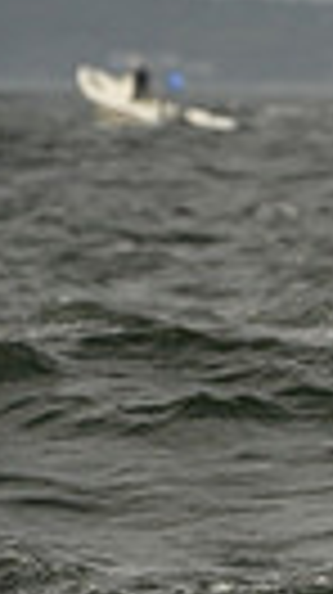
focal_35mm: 1517
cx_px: 1242
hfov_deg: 0.8
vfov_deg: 1.4
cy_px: 358
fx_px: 23874
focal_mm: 330
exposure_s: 1/1600
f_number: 9
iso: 320
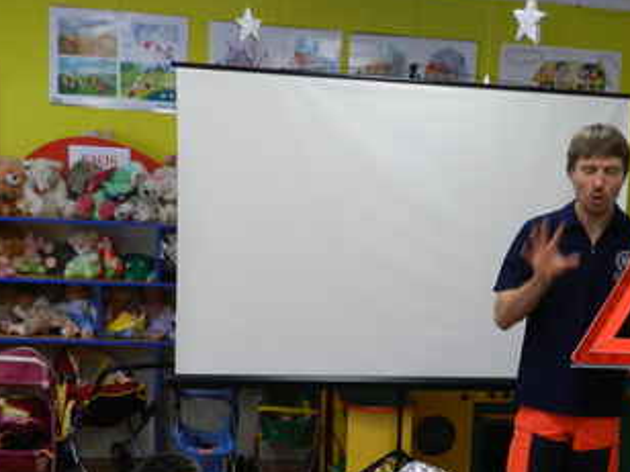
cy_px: 408
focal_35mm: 63
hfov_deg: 30.5
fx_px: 1147
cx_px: 423
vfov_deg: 22.8
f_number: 3.7
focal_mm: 5.6
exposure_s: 1/30
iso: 180
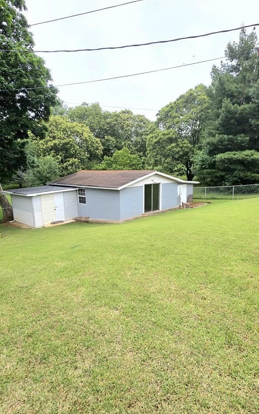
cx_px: 132
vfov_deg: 88.0
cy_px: 213
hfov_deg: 62.2
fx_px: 215
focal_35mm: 19
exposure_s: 1/909
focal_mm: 2.2
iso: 40
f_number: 1.9
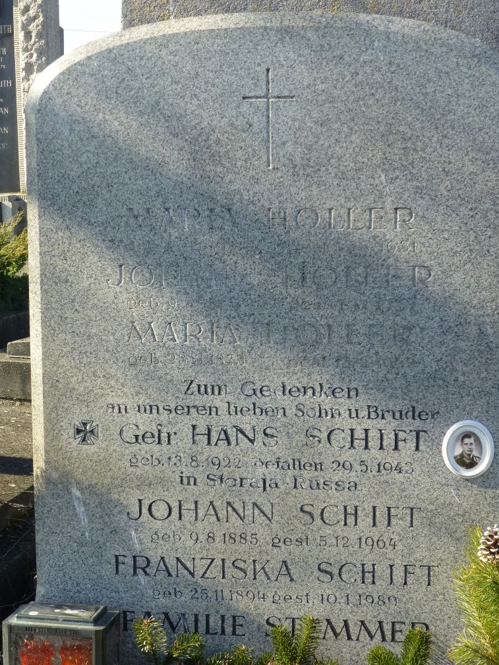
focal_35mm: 74
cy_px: 338
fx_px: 1422
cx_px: 263
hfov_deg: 19.9
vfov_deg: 26.3
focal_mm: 12.5
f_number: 5
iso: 100
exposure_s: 1/200
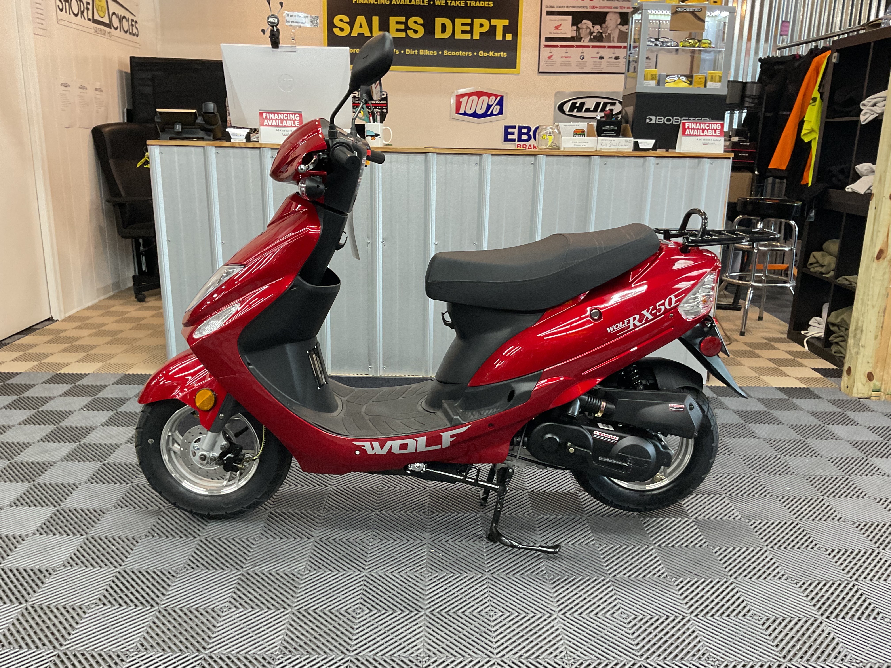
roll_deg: -1.2
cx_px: 446
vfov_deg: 48.2
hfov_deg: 61.7
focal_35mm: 29
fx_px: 746
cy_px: 334
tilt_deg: -16.0
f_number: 1.8
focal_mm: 3
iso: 100
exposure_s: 1/60
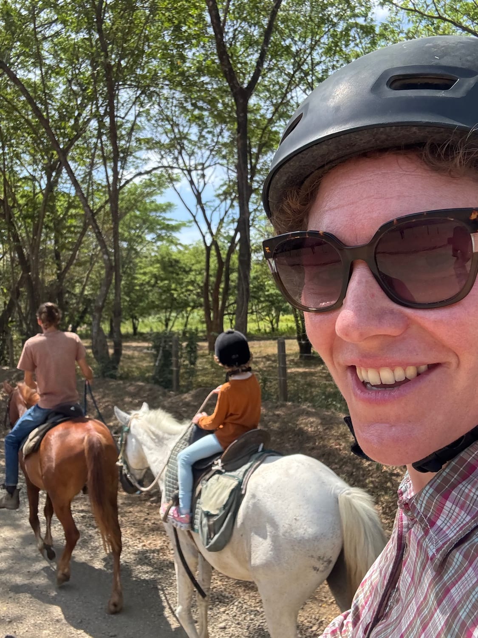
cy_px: 319
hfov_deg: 46.8
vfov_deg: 60.0
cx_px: 239
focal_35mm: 30
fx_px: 552
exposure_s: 1/330
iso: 25
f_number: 1.9
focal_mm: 2.69
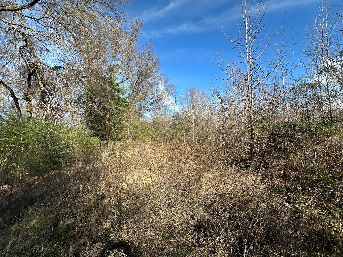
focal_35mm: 14
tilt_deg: +6.0
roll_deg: +0.2
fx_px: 139
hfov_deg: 102.1
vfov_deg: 85.7
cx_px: 172
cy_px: 128
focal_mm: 2.22
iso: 40
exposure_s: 1/972
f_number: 2.2
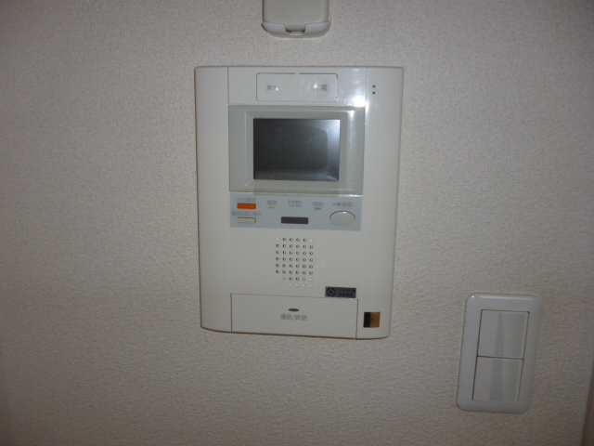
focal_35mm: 28
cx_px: 297
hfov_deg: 63.4
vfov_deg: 49.7
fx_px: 480
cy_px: 223
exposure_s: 1/60
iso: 100
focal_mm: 5
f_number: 3.1
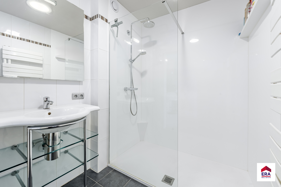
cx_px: 140
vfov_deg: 81.2
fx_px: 109
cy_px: 94
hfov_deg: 104.3
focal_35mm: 14
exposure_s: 1/10
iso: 250
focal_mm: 14
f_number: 11
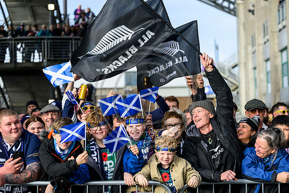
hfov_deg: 28.8
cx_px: 144
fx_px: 562
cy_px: 96
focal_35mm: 70
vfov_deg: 19.5
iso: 2000
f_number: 3.2
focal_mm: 70
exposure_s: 1/5000
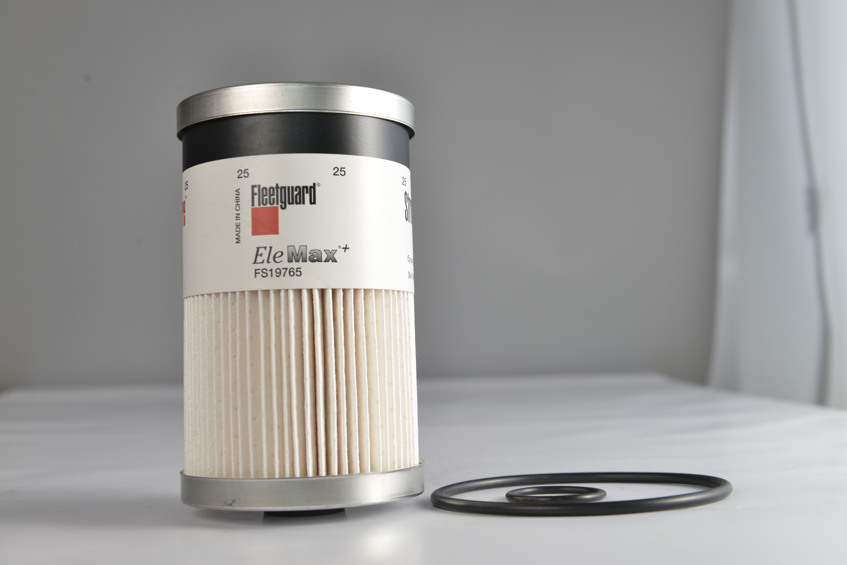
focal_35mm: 50
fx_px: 1177
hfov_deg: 39.6
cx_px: 424
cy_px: 282
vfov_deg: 27.0
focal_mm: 50
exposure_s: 1/80
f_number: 7.1
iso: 160
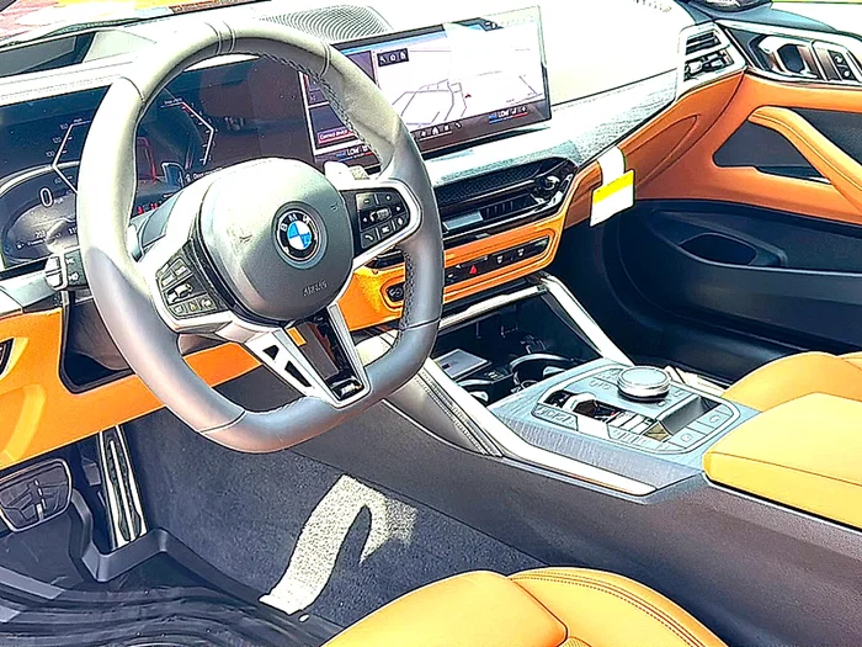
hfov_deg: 47.9
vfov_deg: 36.8
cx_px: 431
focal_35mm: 39
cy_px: 324
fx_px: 971
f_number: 1.78
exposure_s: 1/445
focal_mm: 6.86
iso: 80
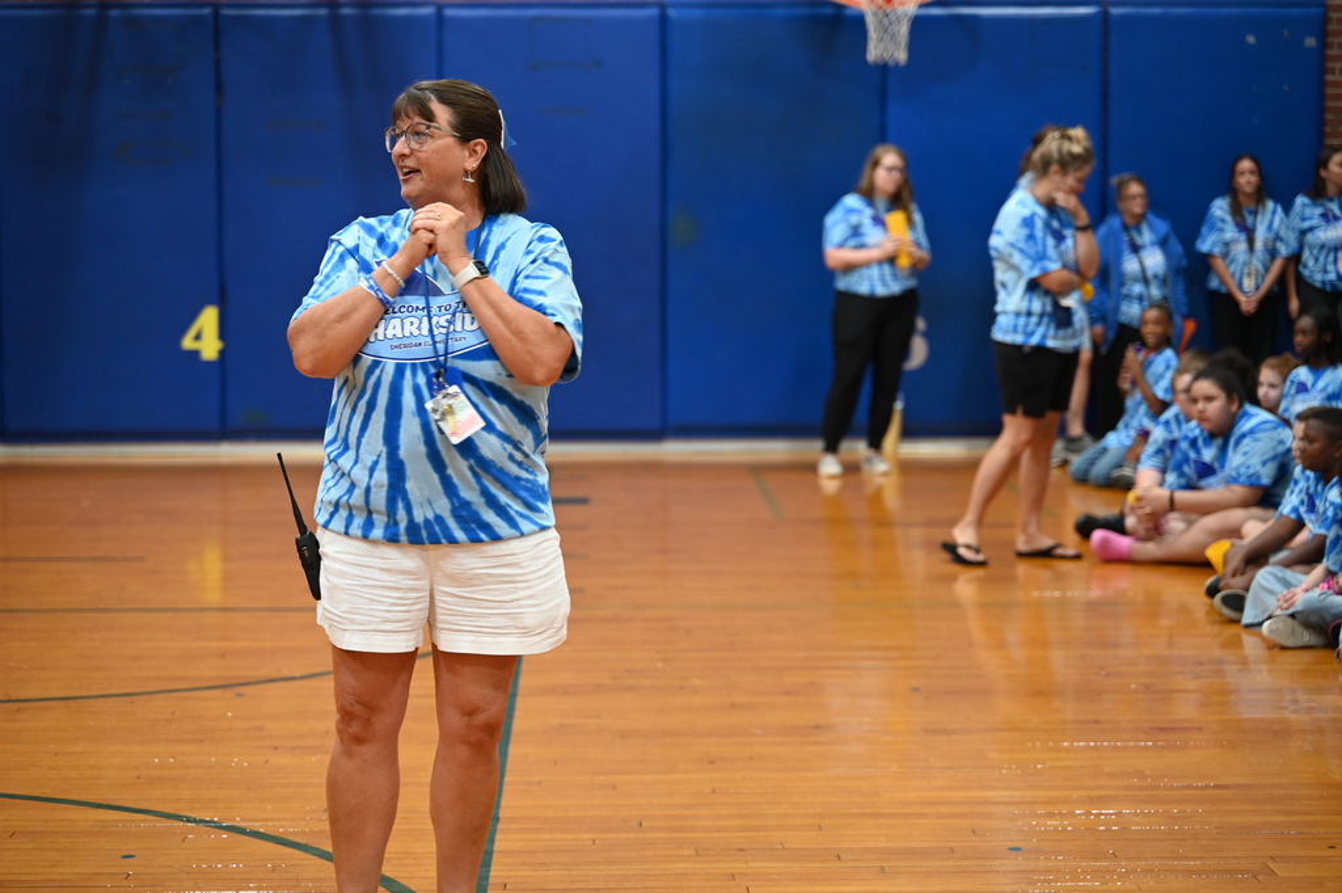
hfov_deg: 27.0
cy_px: 446
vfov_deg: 18.2
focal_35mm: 75
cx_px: 671
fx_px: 2794
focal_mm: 75
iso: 1600
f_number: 2.8
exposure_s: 1/125
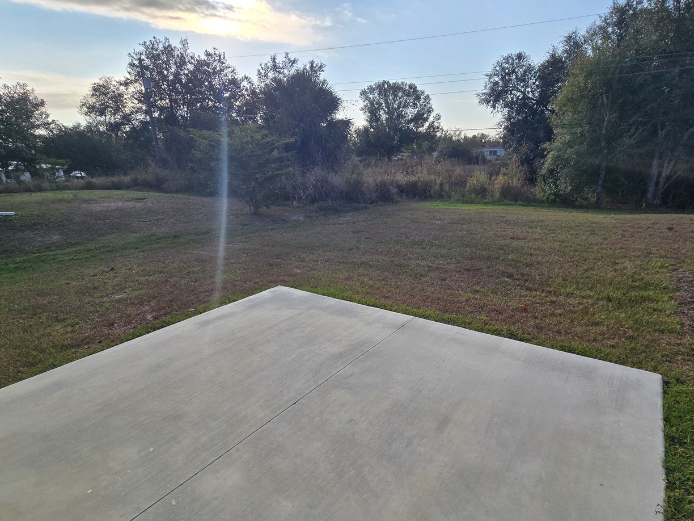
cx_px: 387
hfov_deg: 90.6
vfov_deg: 74.4
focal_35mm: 17
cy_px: 295
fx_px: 341
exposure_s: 1/3084
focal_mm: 2.2
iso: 50
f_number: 2.2
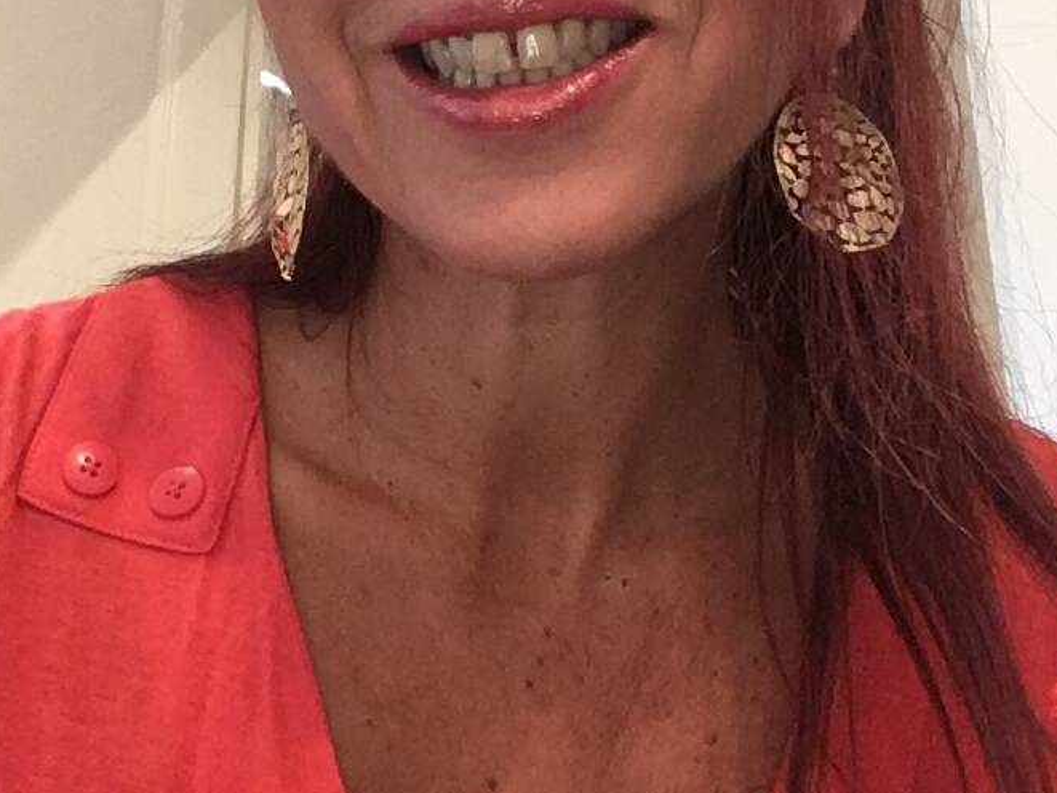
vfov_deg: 24.1
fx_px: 1832
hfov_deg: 32.1
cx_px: 467
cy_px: 190
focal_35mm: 60
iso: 250
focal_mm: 2.15
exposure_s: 1/33
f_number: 2.4
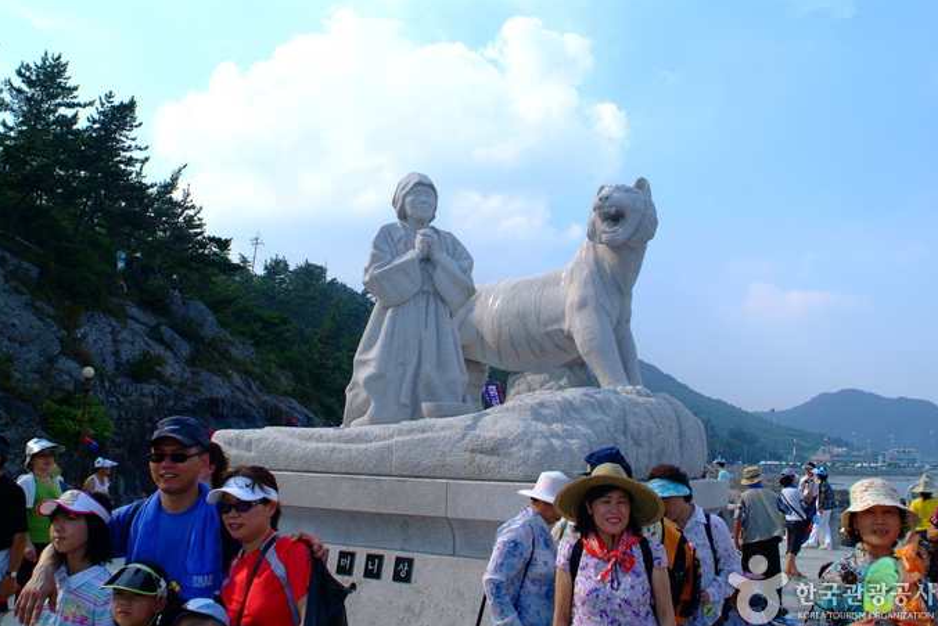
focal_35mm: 31
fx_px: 808
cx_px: 472
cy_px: 320
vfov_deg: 42.4
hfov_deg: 60.3
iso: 100
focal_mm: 20
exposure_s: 1/180
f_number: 6.7
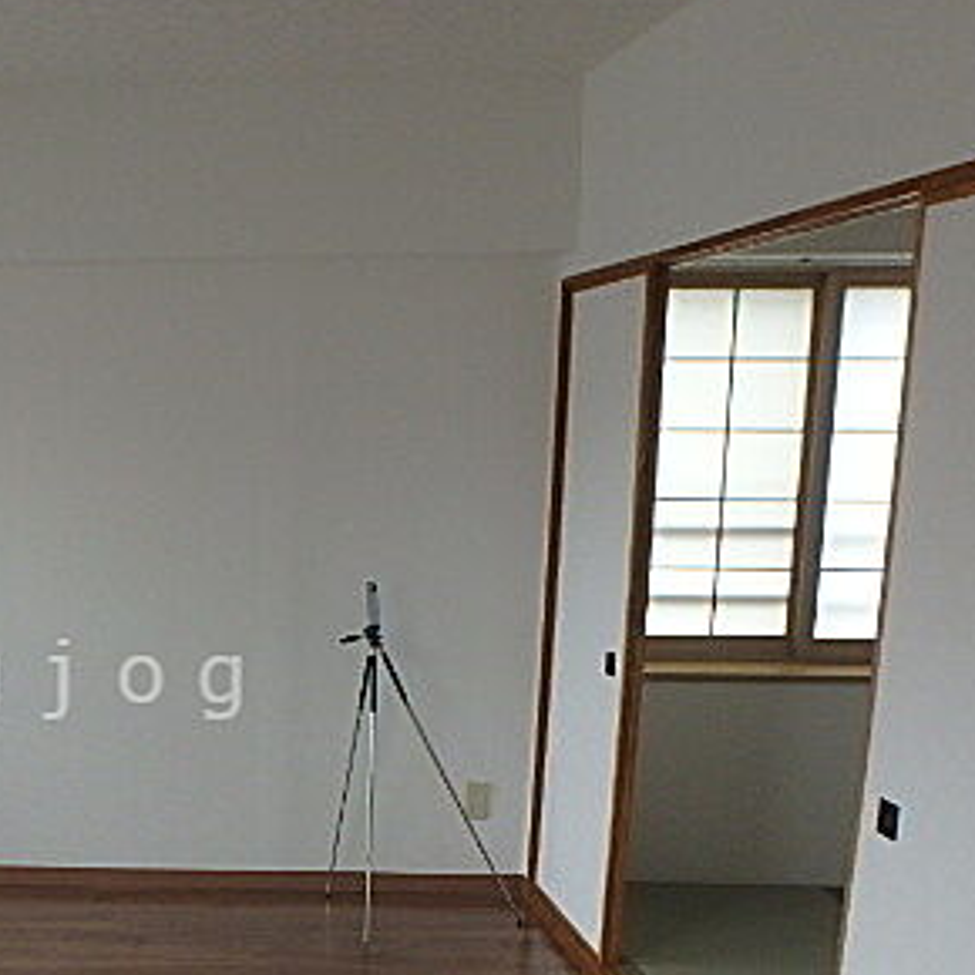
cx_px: 30
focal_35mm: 41
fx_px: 1307
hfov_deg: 37.2
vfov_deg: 40.2
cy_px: 679
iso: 200
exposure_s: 1/60
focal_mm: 3.7
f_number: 3.5
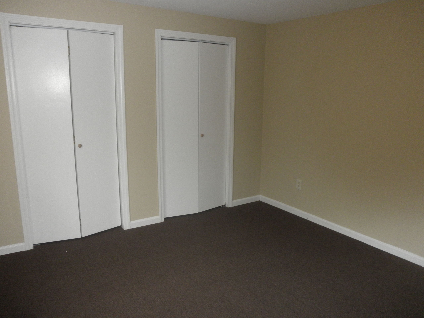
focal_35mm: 28
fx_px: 343
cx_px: 212
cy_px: 159
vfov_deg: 49.7
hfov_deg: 63.4
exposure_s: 1/30
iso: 200
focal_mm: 5
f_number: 3
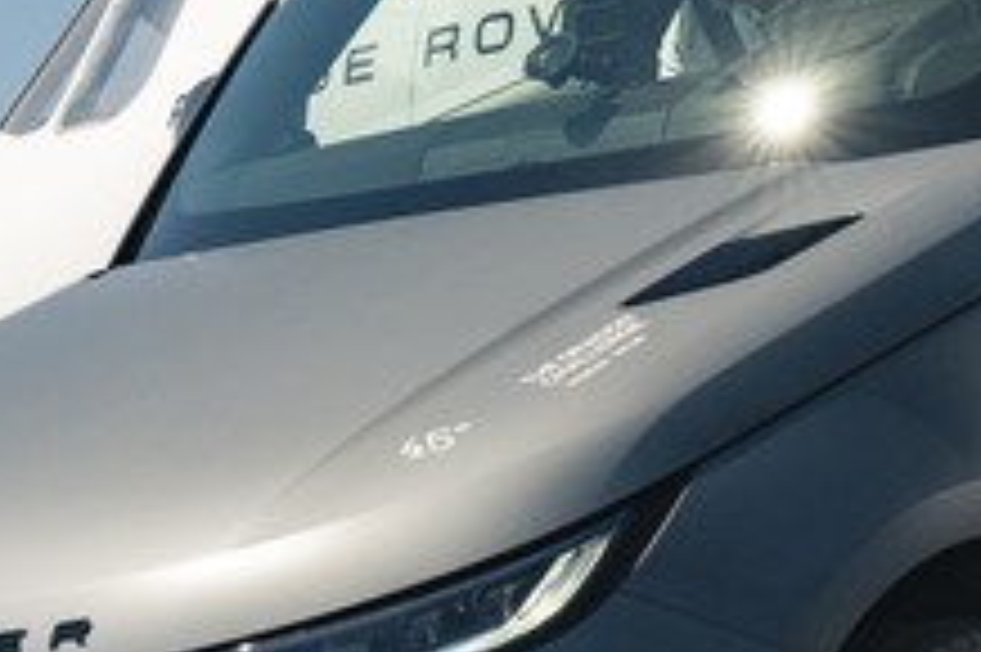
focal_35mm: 177
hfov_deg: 11.5
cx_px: 878
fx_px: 4819
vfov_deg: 7.7
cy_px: 250
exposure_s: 1/640
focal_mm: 35
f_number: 8
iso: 250
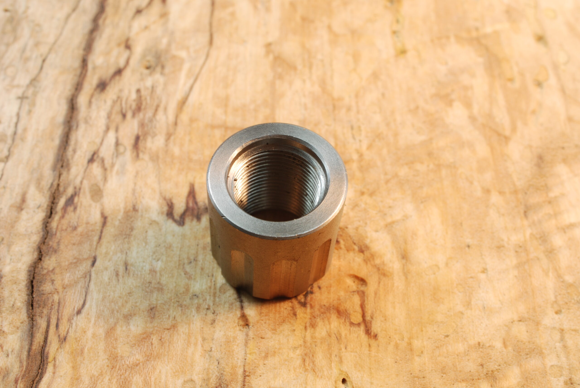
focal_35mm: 60
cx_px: 290
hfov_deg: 33.4
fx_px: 968
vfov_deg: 22.7
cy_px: 194
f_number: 22
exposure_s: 1/10
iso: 200
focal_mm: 40
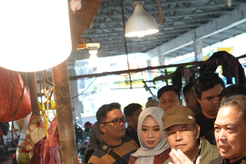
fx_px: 506
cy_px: 190
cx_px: 106
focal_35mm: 74
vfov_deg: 17.7
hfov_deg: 27.3
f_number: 4
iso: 800
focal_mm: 31
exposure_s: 1/160
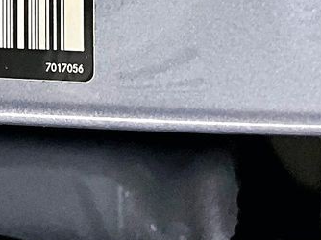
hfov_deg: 13.2
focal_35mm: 139
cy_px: -159
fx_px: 1288
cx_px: -204
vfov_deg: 10.2
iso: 250
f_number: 1.8
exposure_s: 1/40
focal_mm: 3
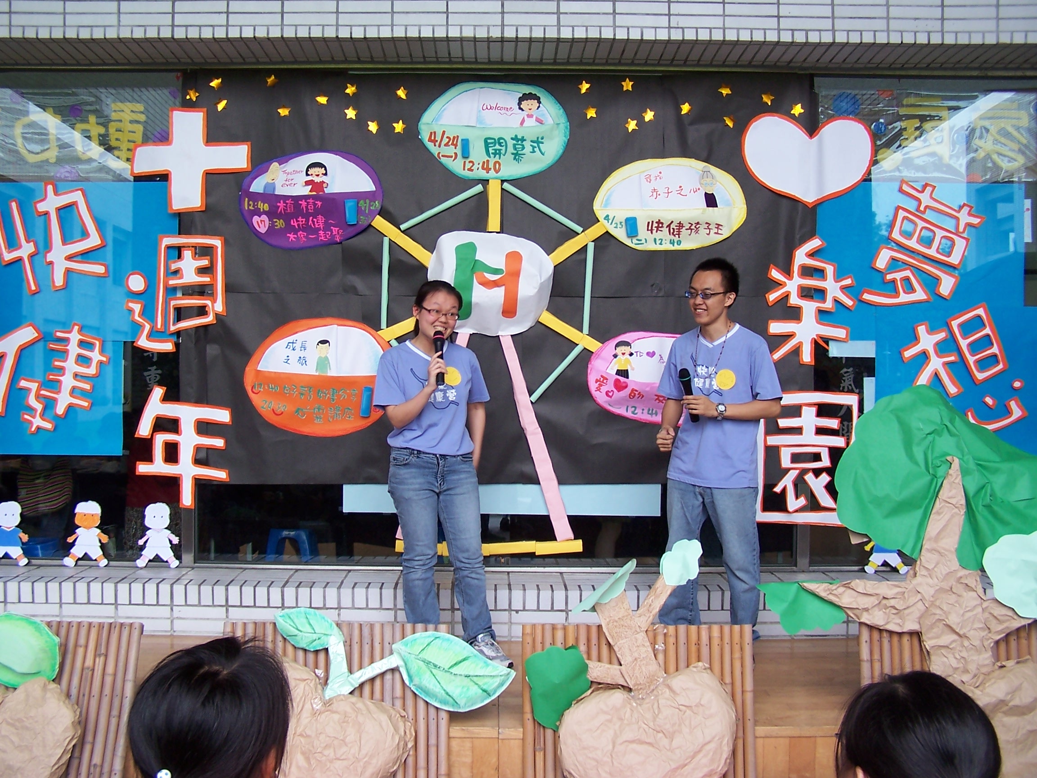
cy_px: 389
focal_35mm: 38
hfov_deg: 49.0
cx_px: 518
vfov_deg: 37.7
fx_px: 1138
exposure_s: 1/60
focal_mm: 6.3
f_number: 2.8
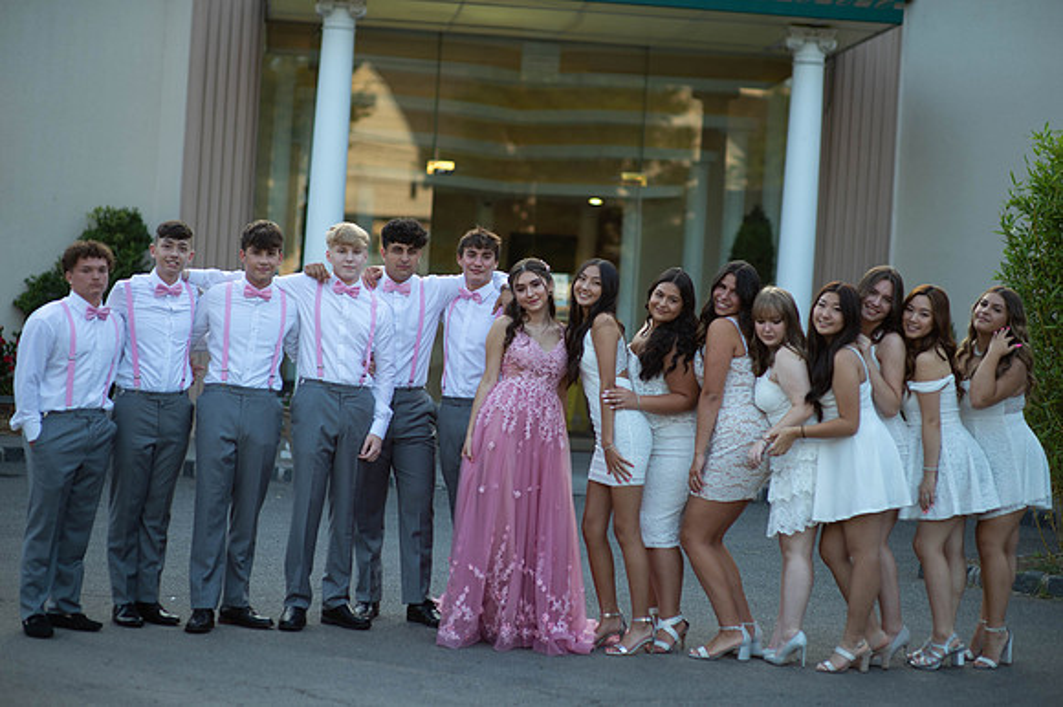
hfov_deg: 23.9
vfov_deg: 16.1
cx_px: 532
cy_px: 354
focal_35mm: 85
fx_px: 2508
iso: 250
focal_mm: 85
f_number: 2
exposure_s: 1/1000
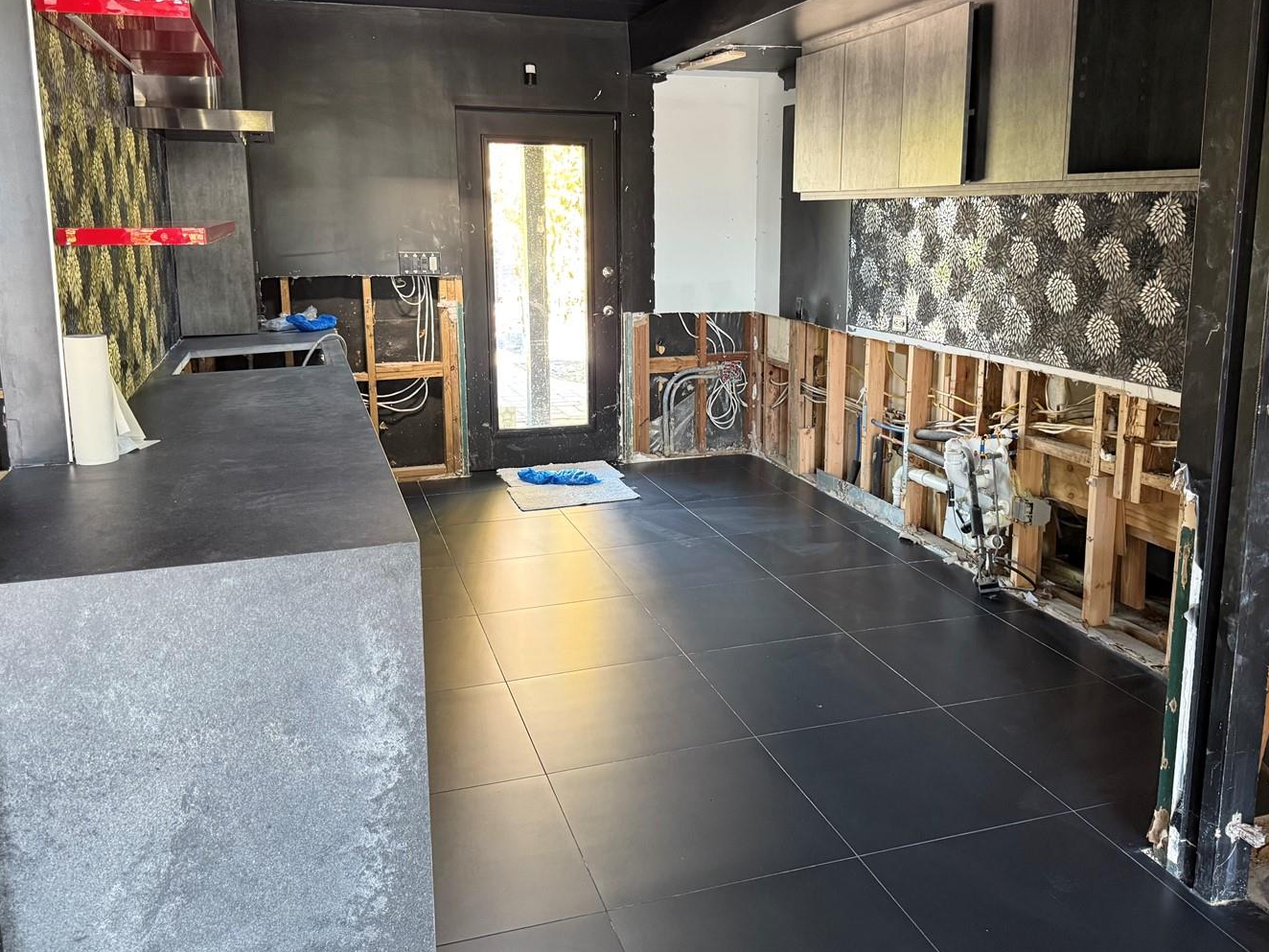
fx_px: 1063
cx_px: 687
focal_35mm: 29
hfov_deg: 61.6
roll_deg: +0.5
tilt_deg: -9.3
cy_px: 395
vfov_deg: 48.0
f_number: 1.78
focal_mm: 6.76
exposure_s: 1/60
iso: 400
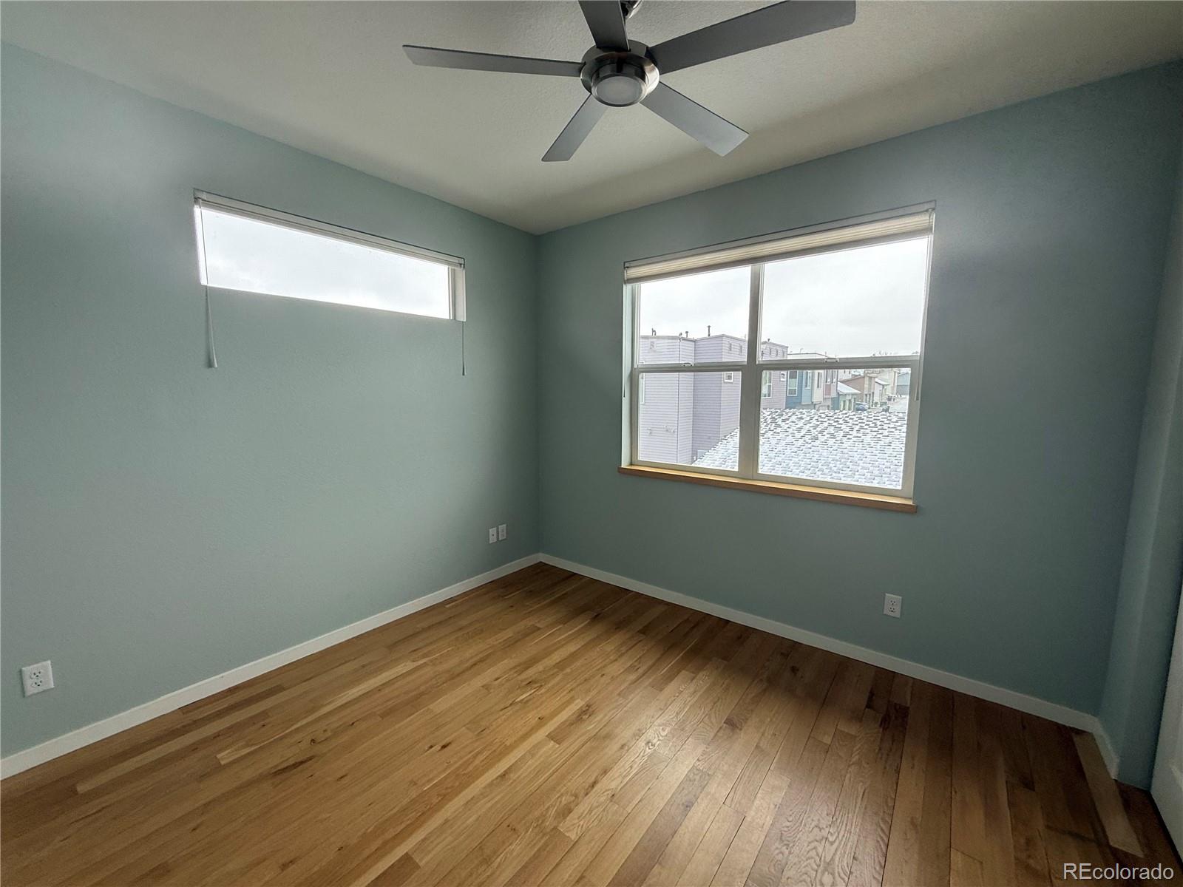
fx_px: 478
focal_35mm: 14
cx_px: 592
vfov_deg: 85.7
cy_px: 444
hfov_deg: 102.1
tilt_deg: -4.8
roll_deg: -1.1
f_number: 2.2
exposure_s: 1/120
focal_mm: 2.22
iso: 50
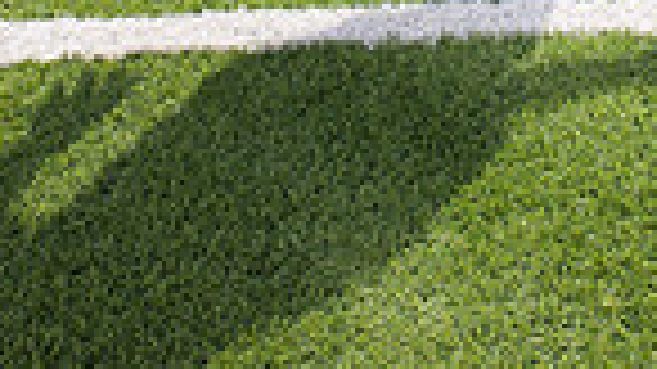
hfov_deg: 20.5
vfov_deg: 10.1
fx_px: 1794
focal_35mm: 103
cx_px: 544
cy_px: -549
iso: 125
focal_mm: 32
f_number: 7.1
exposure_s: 1/400
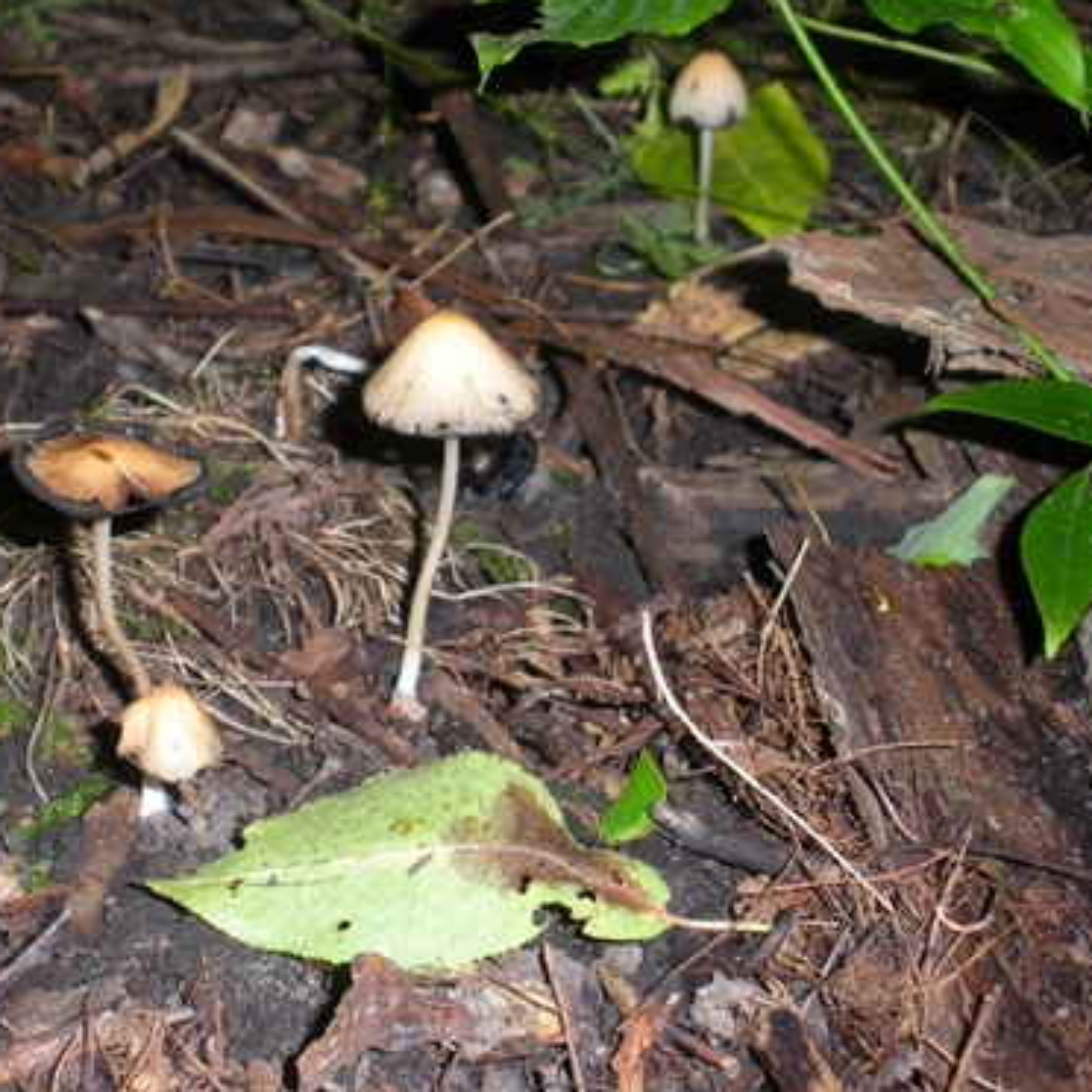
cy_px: 545
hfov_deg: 22.7
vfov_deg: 22.8
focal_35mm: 76
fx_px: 2712
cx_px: 414
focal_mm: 11.2
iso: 78
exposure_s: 1/125
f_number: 4.6
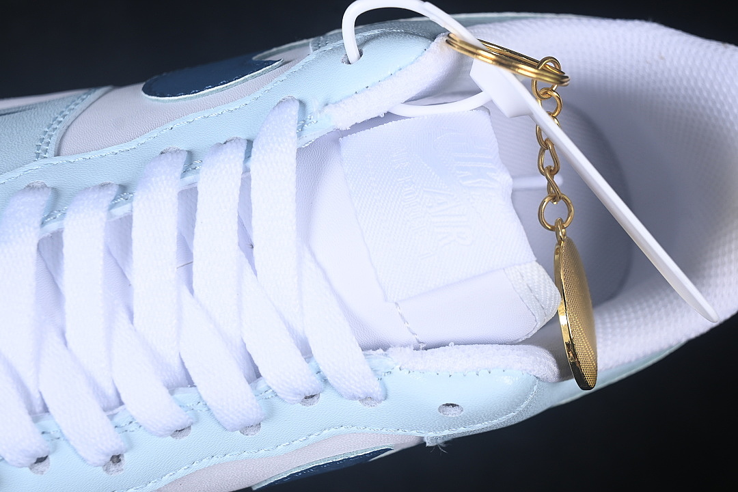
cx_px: 369
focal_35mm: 75
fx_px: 1537
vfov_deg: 18.2
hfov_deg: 27.0
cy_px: 246
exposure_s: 1/100
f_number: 7.1
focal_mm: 50
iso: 160
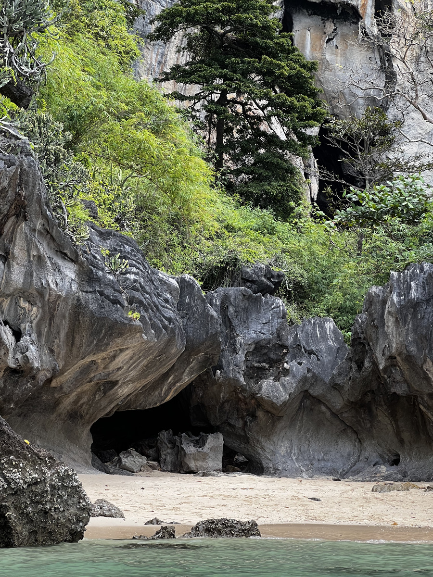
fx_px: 1284
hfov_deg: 19.1
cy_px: 288
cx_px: 216
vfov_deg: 25.3
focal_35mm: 77
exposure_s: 1/99
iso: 80
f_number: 2.8
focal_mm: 9
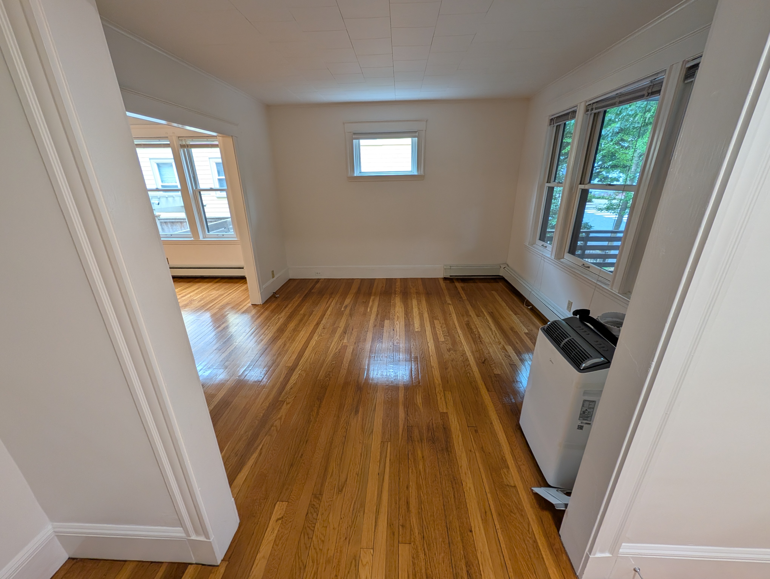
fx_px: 267
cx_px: 385
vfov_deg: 94.6
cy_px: 290
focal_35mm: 12
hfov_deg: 110.5
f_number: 1.7
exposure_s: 1/30
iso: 63
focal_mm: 2.02
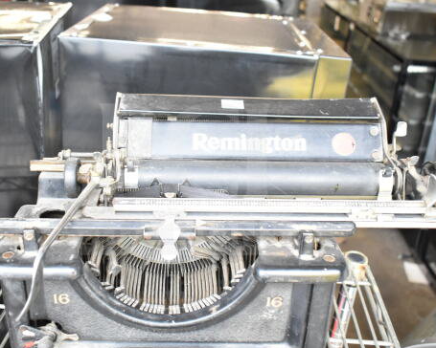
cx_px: 184
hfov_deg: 46.0
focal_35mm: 40
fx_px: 511
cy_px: 179
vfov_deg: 37.7
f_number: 4
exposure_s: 1/60
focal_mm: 21
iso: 1600
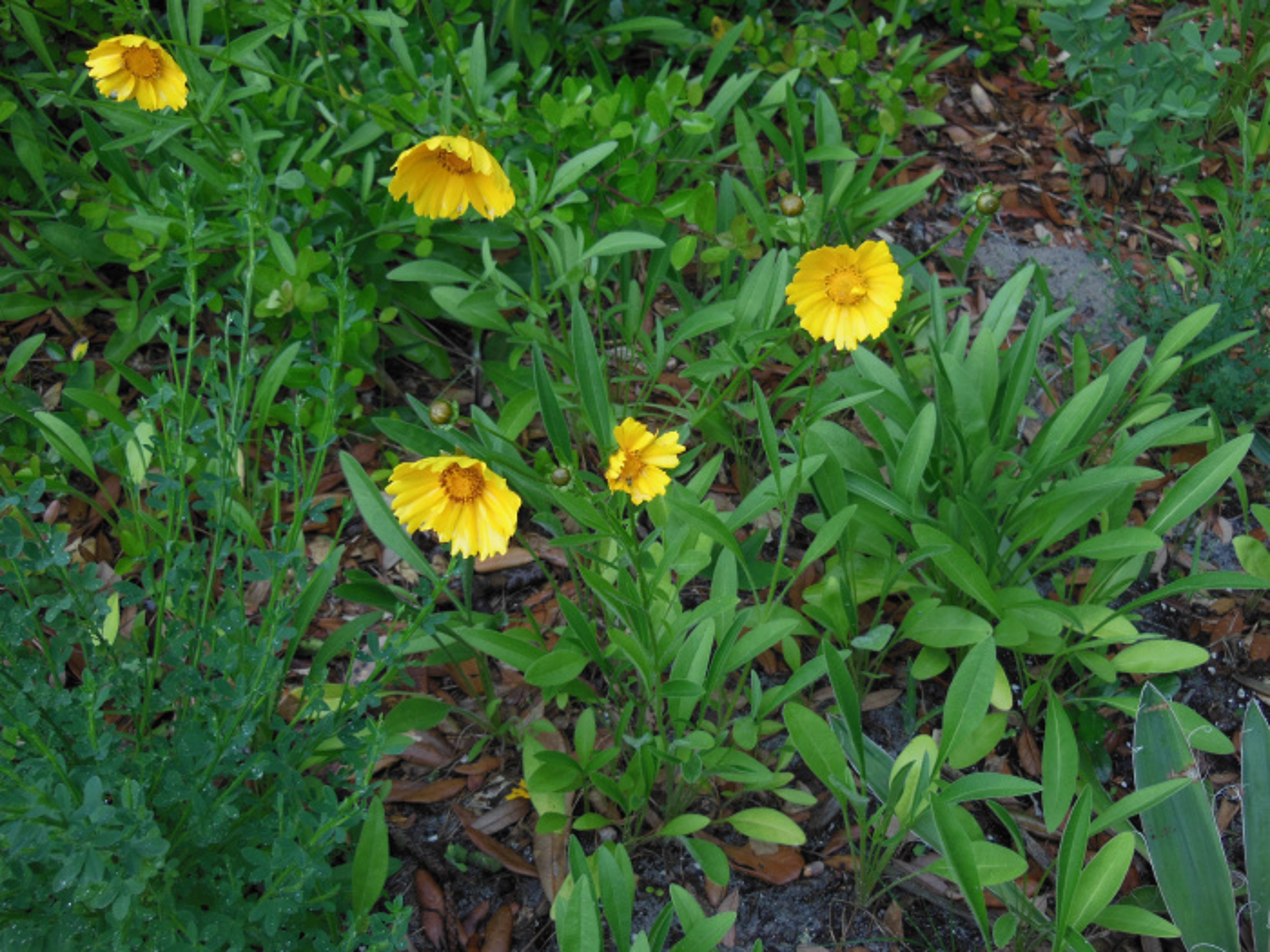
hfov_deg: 42.1
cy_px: 476
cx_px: 635
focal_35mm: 45
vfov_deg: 32.2
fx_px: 1651
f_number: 4.4
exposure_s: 1/80
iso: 125
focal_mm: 8
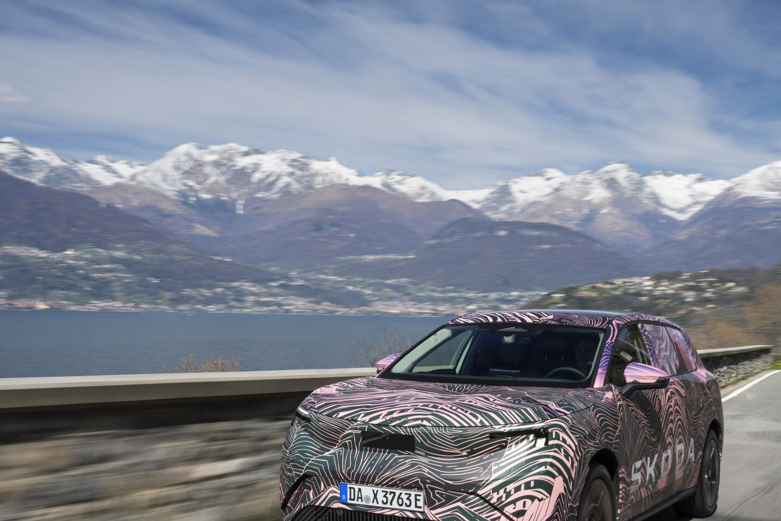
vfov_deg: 27.9
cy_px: 348
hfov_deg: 41.1
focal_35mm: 48
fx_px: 1041
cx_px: 377
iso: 64
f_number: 16
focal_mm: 34.5
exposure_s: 1/25
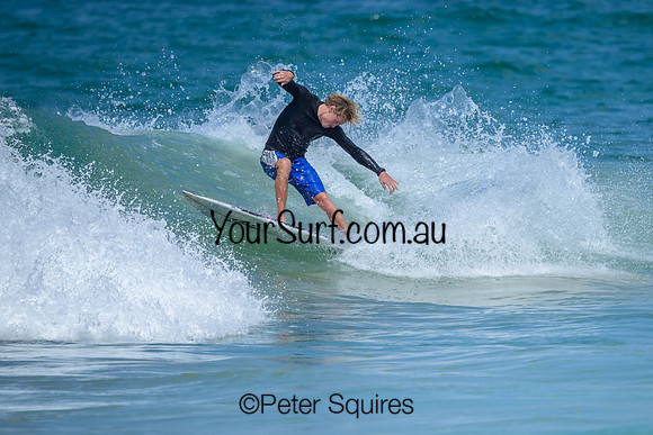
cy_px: 272
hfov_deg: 1.9
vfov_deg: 1.3
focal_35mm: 1092
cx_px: 434
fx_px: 19805
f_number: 6.3
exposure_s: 1/2000
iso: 200
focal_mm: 800
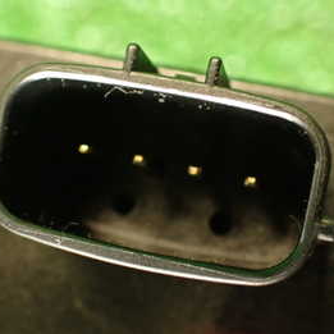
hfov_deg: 26.5
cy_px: 175
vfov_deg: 26.5
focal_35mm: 65
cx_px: 159
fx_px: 710
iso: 500
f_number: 2.4
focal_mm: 5.79
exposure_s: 1/30
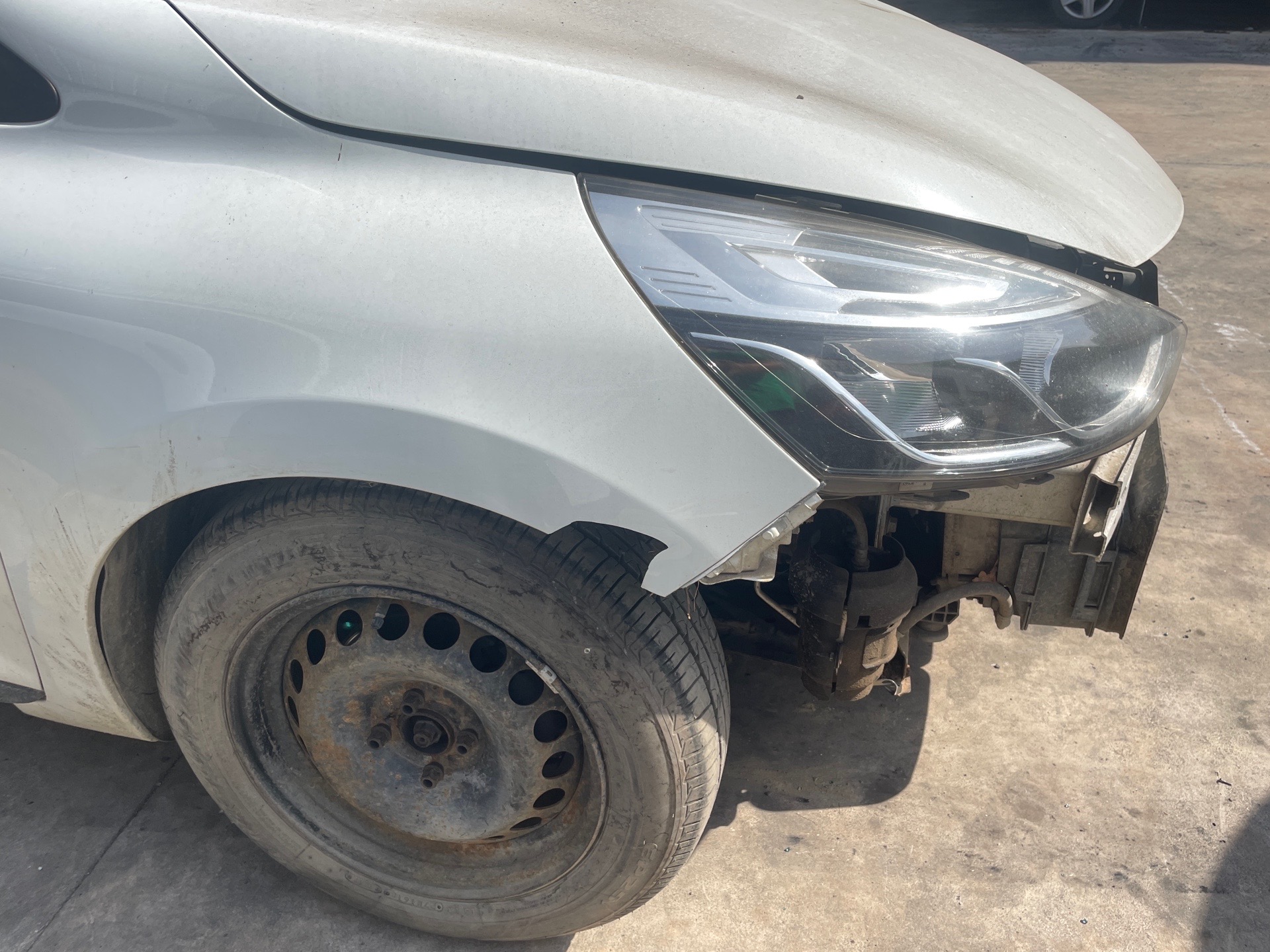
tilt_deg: -31.6
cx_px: 635
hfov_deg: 67.3
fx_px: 954
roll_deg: -4.1
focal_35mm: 26
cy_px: 476
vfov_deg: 53.1
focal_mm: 4.2
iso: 32
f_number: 1.6
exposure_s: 1/1208
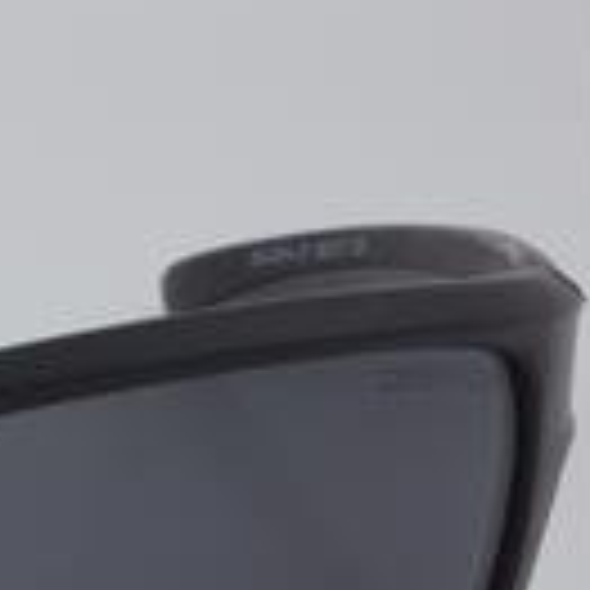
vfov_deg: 8.2
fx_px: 4113
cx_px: -288
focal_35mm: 213
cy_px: 504
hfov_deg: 8.0
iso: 100
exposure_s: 1/4
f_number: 32
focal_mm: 55
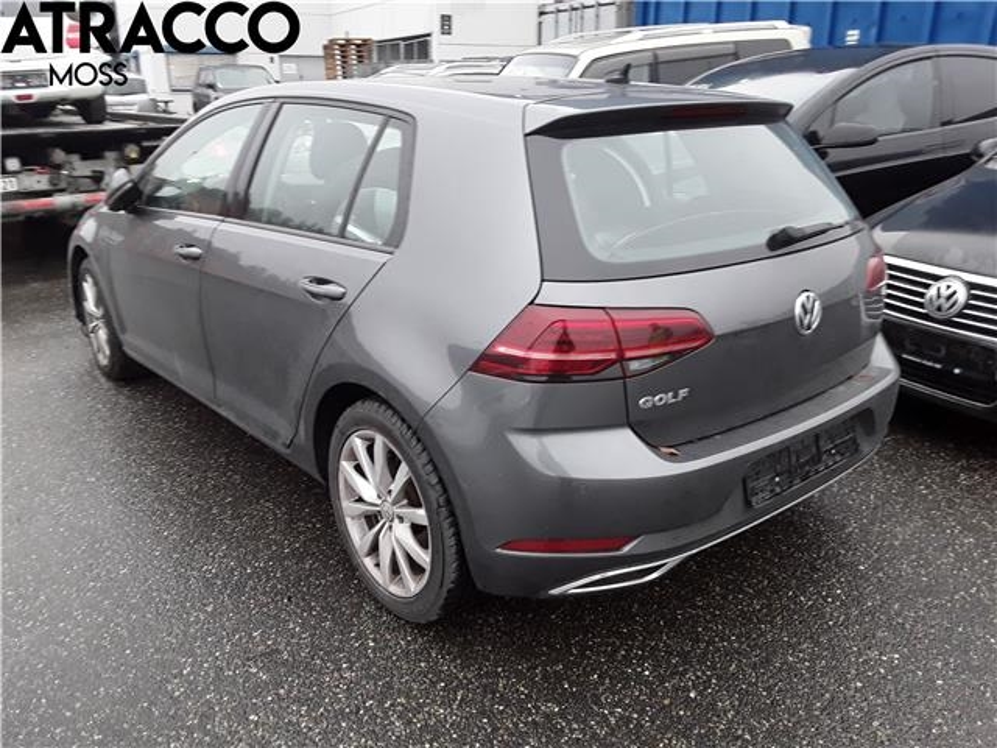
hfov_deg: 63.4
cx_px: 498
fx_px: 806
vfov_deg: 49.7
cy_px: 374
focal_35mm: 28
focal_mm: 2.91
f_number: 1.9
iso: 64
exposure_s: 1/50
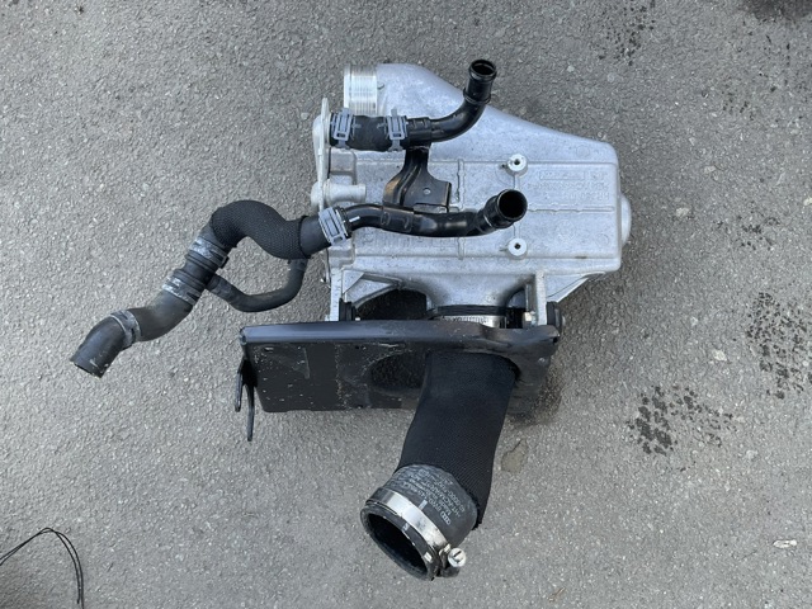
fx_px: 680
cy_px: 304
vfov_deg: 48.2
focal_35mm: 29
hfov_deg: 61.7
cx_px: 406
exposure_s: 1/122
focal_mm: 3
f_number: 1.8
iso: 32
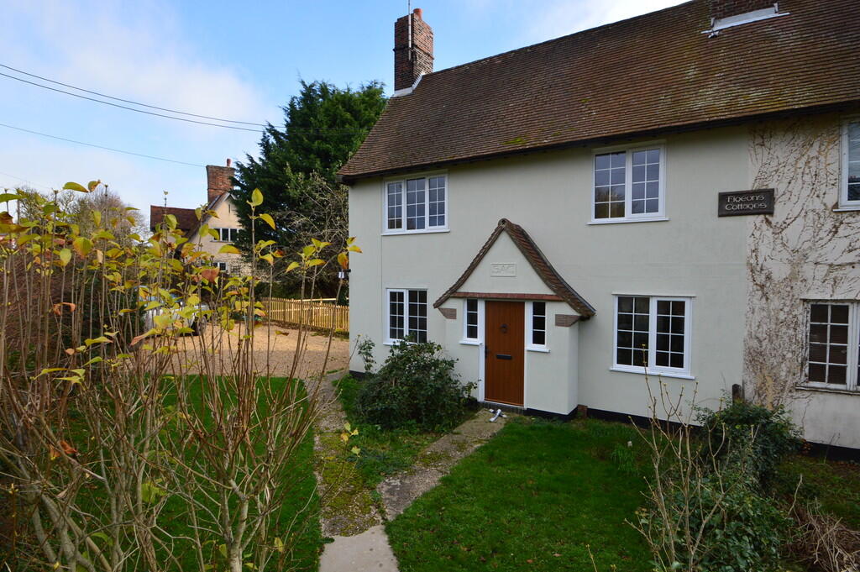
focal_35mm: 18
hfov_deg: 90.0
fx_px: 430
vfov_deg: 67.3
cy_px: 286
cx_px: 430
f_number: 10
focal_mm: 12
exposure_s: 1/200
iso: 400
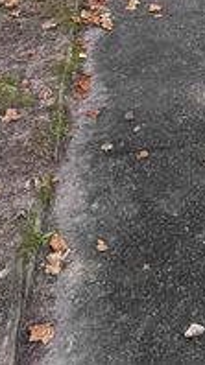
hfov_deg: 12.4
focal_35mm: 88
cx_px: 382
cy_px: -248
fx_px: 853
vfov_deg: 19.5
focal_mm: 6.76
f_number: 1.78
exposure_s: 1/689
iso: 100
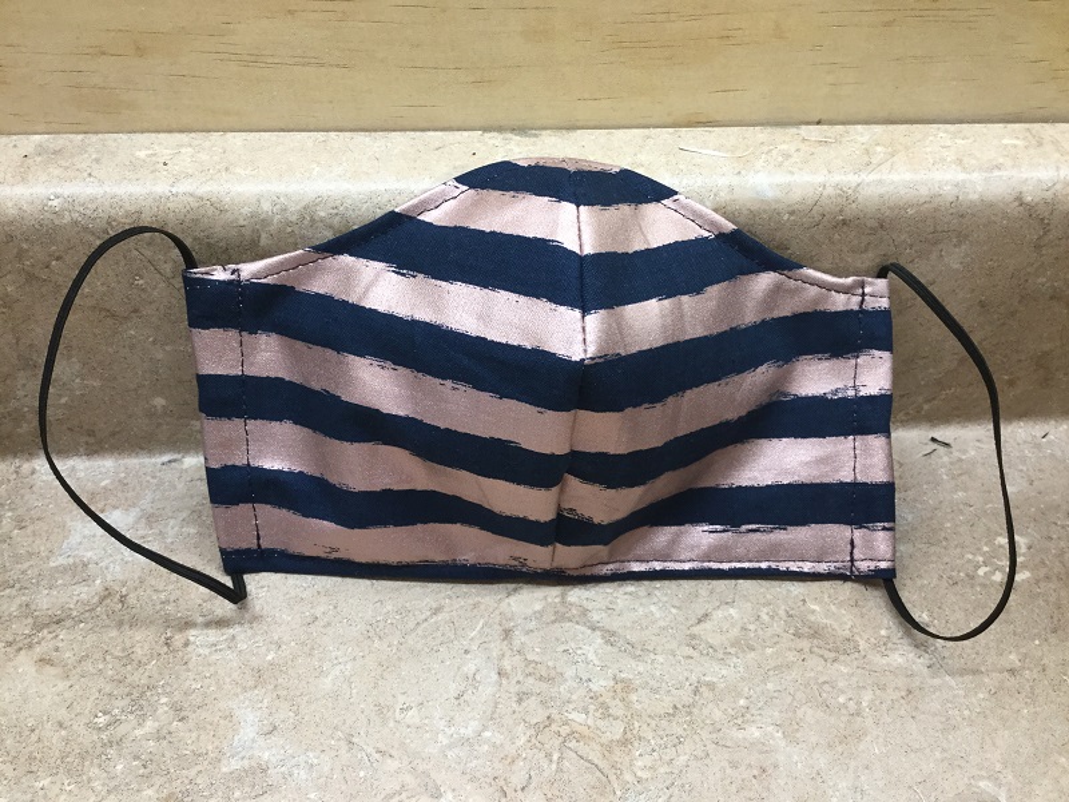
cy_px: 401
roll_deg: -2.0
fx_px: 957
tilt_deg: -41.8
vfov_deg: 45.4
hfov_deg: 58.4
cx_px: 534
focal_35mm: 31
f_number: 2.4
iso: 64
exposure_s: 1/30
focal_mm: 3.3
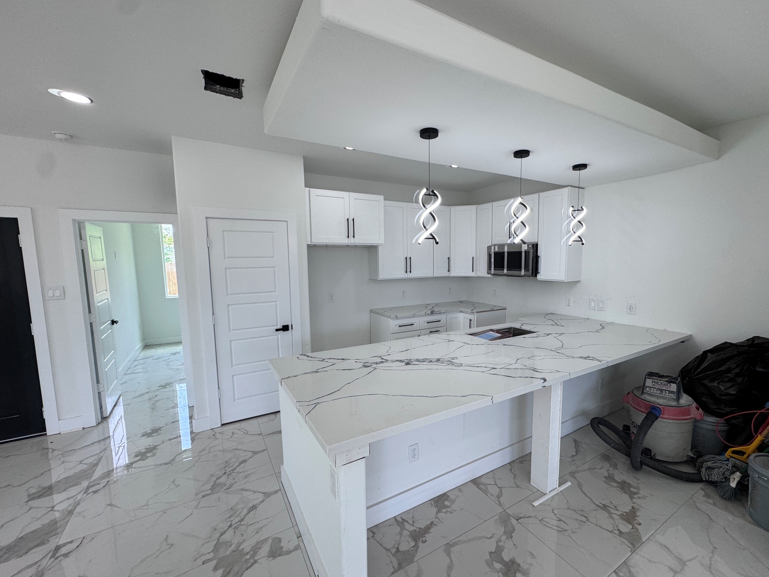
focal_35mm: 15
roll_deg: +0.7
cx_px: 407
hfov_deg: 98.0
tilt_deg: -5.9
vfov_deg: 81.8
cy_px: 294
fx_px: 333
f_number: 2.2
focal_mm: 2.22
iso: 80
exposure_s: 1/120
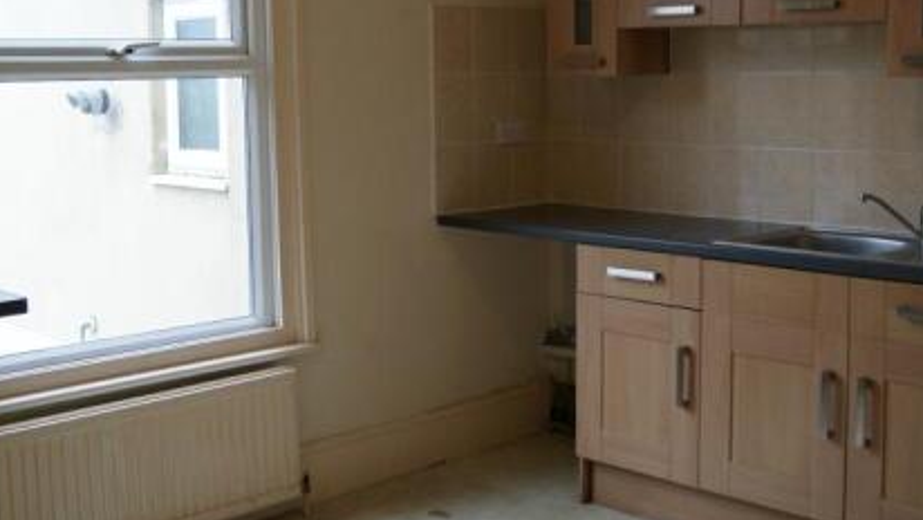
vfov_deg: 23.9
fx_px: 1224
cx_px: 464
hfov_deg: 41.3
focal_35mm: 50
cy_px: 193
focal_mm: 20
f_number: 3.5
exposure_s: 1/15
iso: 100
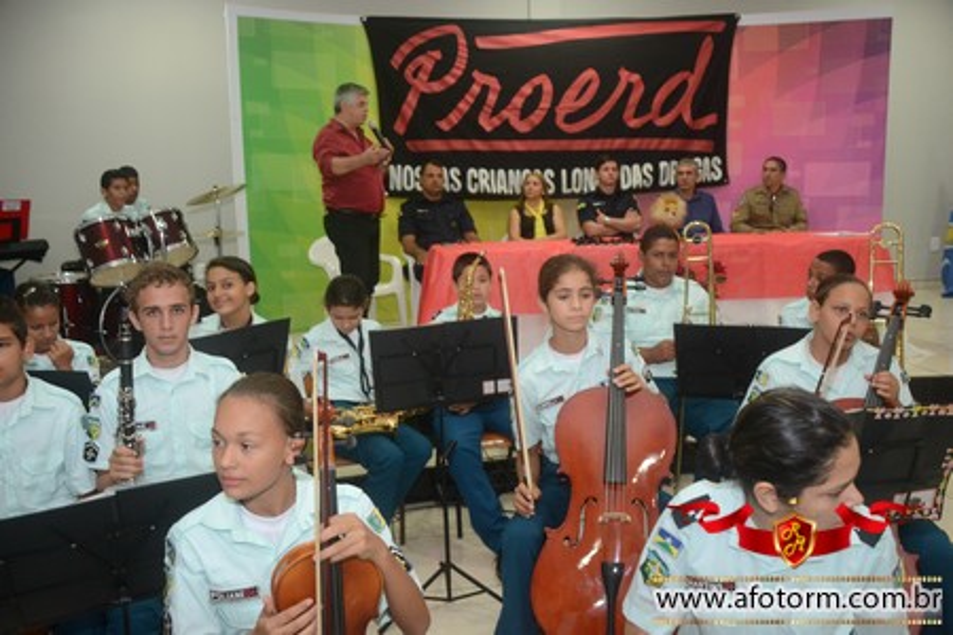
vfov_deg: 40.0
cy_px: 318
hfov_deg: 57.2
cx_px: 476
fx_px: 874
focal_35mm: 33
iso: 1600
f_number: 3.8
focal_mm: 22
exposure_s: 1/80
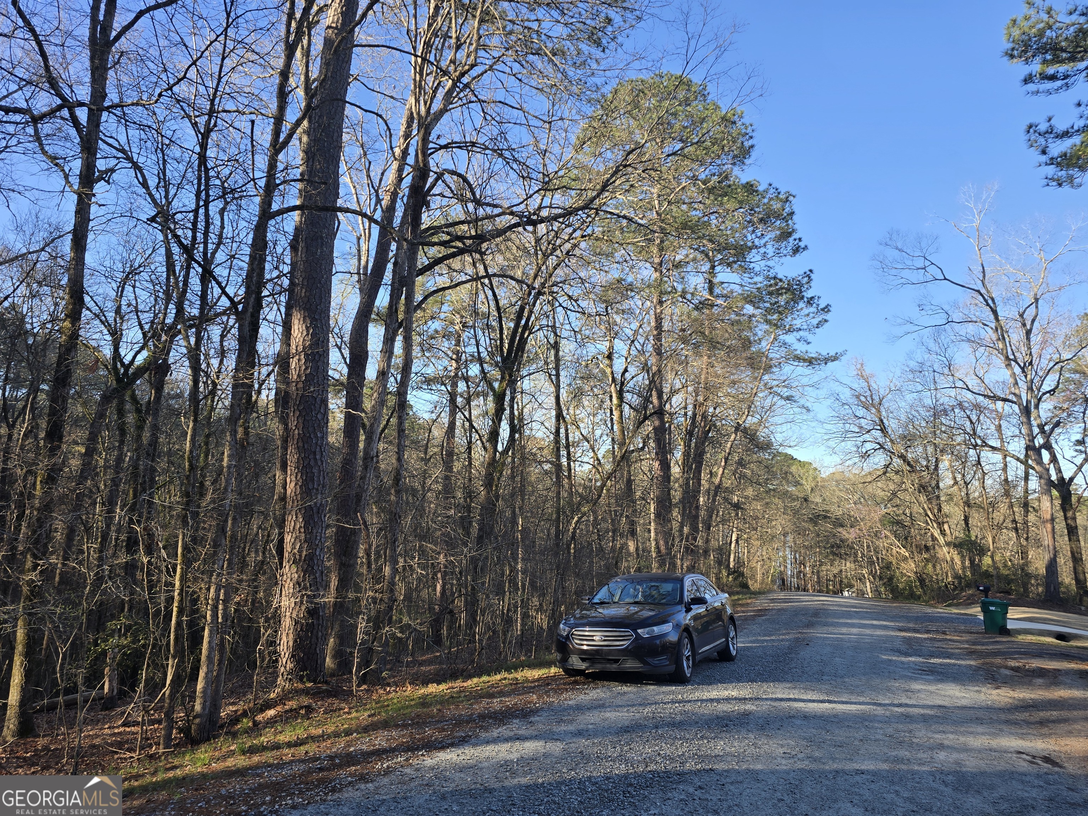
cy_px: 408
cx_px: 544
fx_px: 723
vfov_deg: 58.9
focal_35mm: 23
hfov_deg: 73.9
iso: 12
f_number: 1.7
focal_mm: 6.3
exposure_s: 1/234
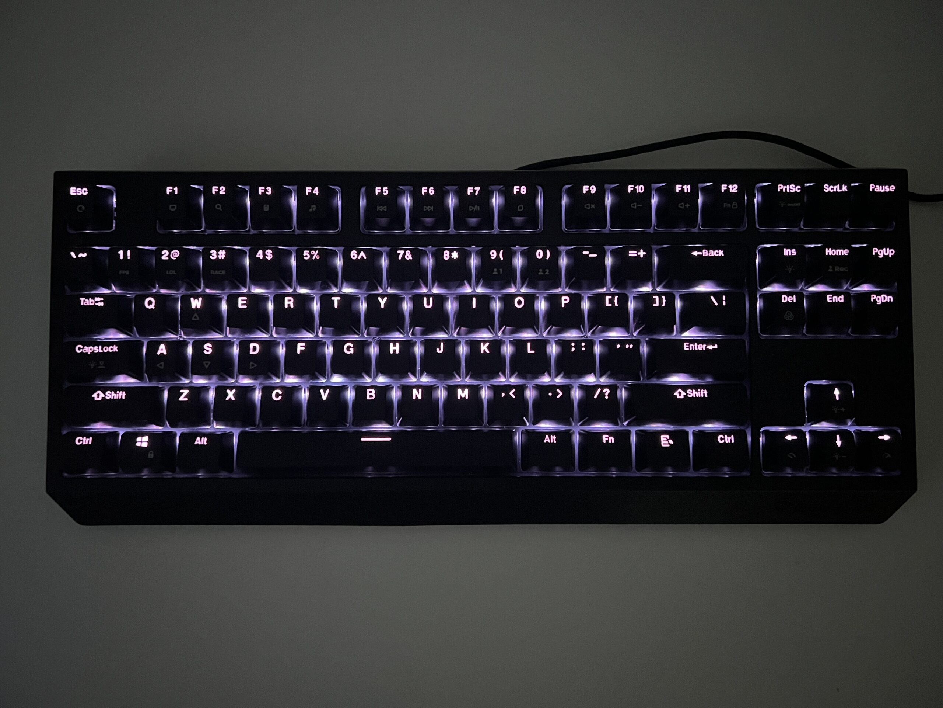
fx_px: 708
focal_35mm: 26
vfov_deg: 53.1
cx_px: 472
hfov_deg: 67.3
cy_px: 354
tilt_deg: -83.6
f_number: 1.5
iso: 2500
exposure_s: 1/15
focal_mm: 5.7
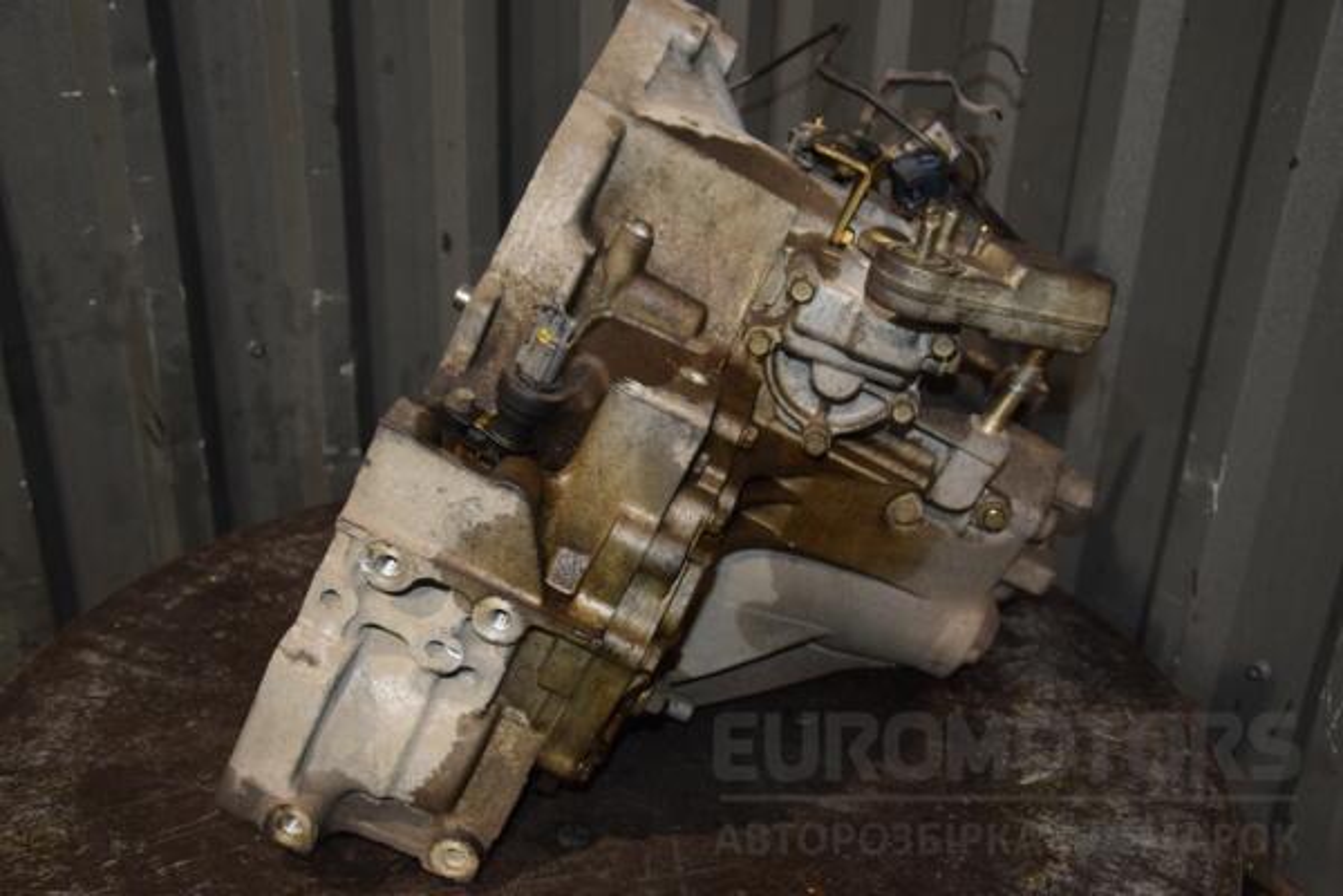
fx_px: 1343
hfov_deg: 53.1
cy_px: 448
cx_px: 672
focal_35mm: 36
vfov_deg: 36.9
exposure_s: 1/60
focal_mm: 24
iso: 800
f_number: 5
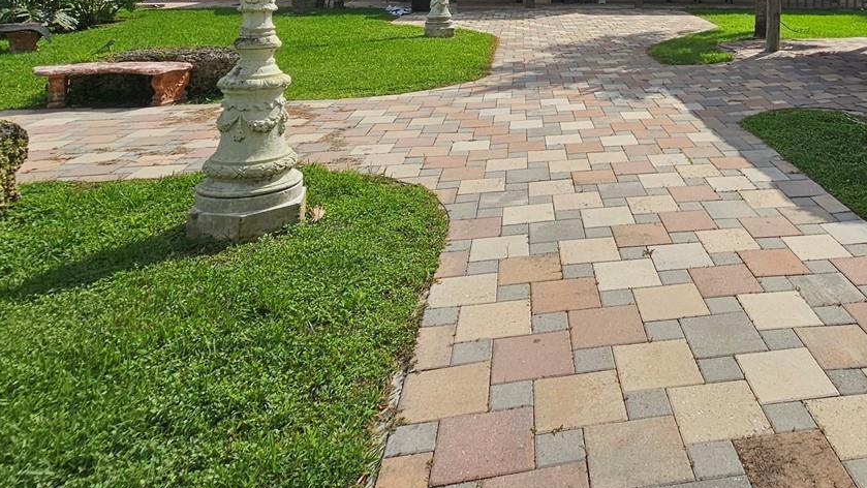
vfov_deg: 36.8
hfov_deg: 64.5
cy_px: -37
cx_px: 677
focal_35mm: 27
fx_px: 621
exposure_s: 1/5638
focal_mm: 2.2
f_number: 2.2
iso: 50
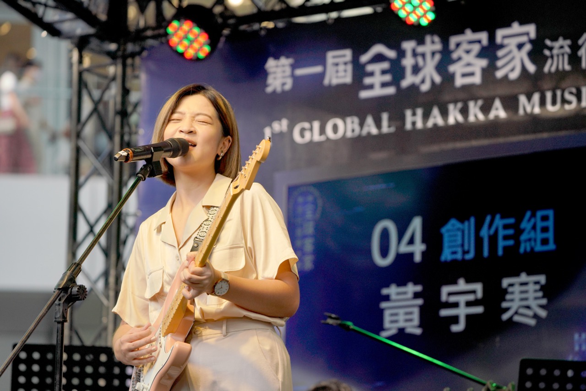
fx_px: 3158
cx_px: 293
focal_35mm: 194
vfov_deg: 7.1
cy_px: 196
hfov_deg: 10.6
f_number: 5.6
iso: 800
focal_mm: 194
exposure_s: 1/1600
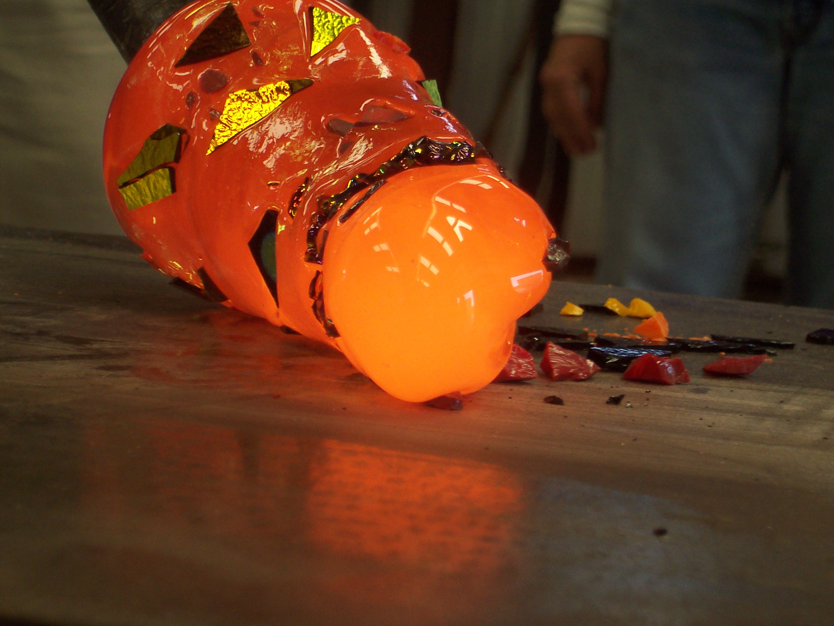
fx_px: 2674
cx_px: 417
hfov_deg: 17.7
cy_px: 313
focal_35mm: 111
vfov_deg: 13.3
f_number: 4.8
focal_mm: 16.8
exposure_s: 1/90
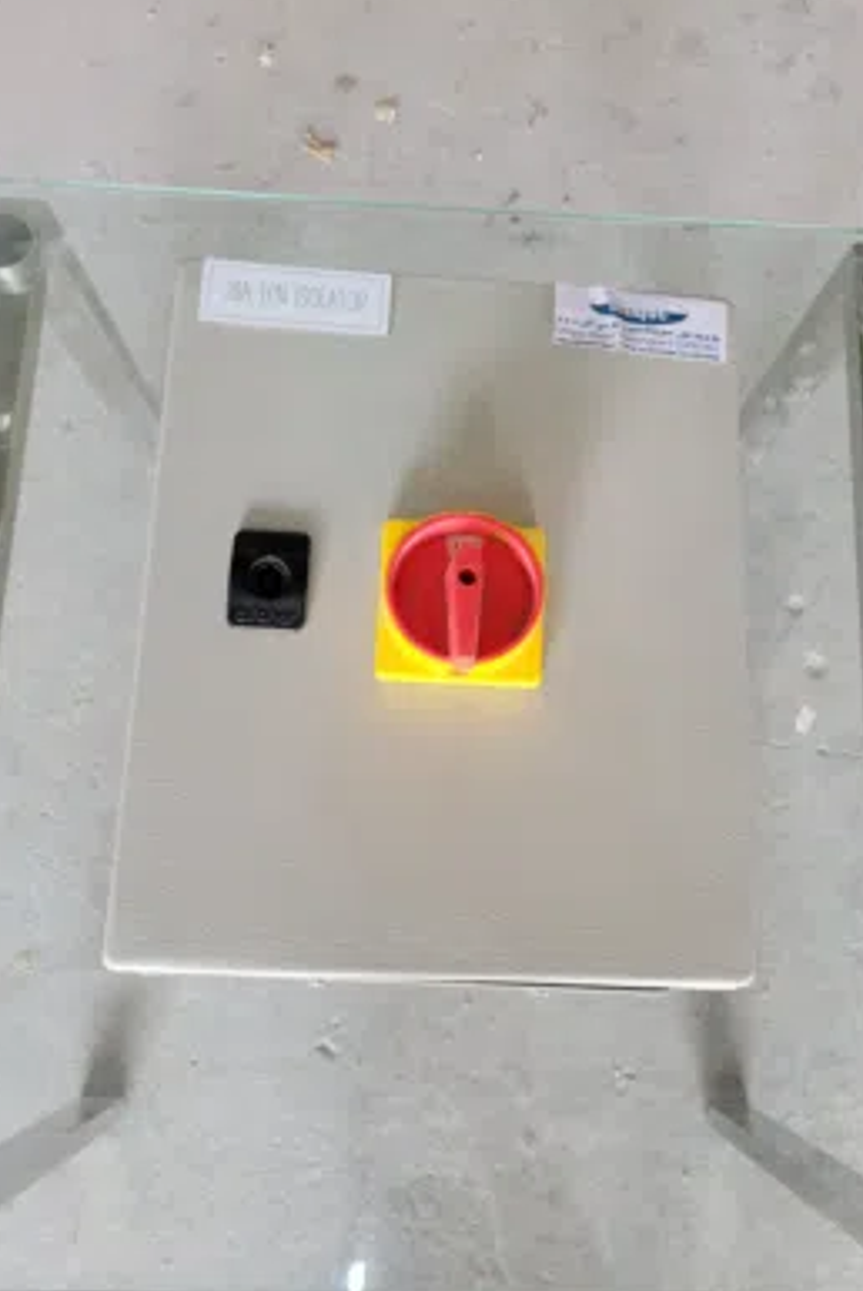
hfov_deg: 46.4
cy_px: 629
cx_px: 488
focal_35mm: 28
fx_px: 1005
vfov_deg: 65.4
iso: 160
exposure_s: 1/50
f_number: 1.8
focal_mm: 5.4
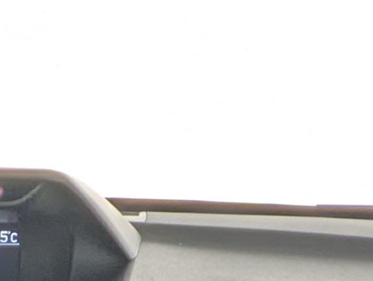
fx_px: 1262
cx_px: -114
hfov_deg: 15.9
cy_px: 967
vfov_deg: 8.9
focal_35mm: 117
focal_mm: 2.35
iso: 74
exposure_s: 1/43.6
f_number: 2.2
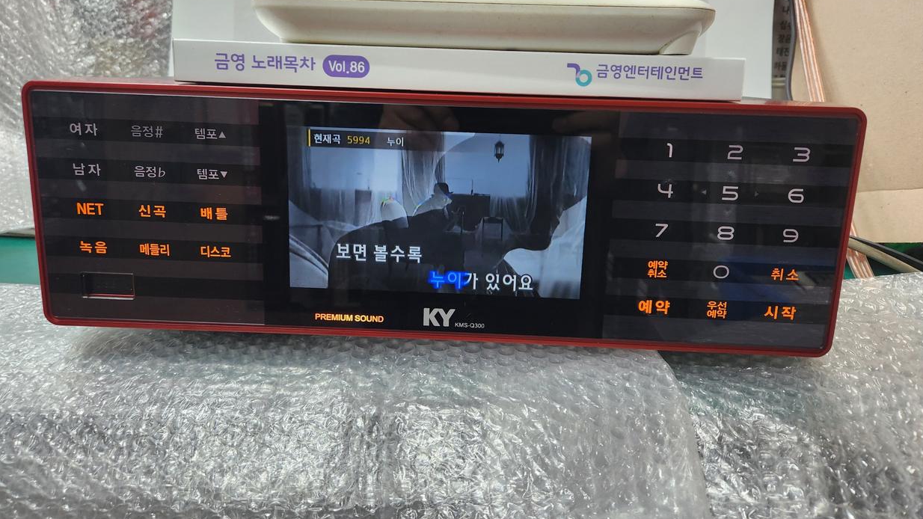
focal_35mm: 26
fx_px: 636
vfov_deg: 44.1
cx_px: 454
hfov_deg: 71.9
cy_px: 205
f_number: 1.8
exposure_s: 1/120
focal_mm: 5.4
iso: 160
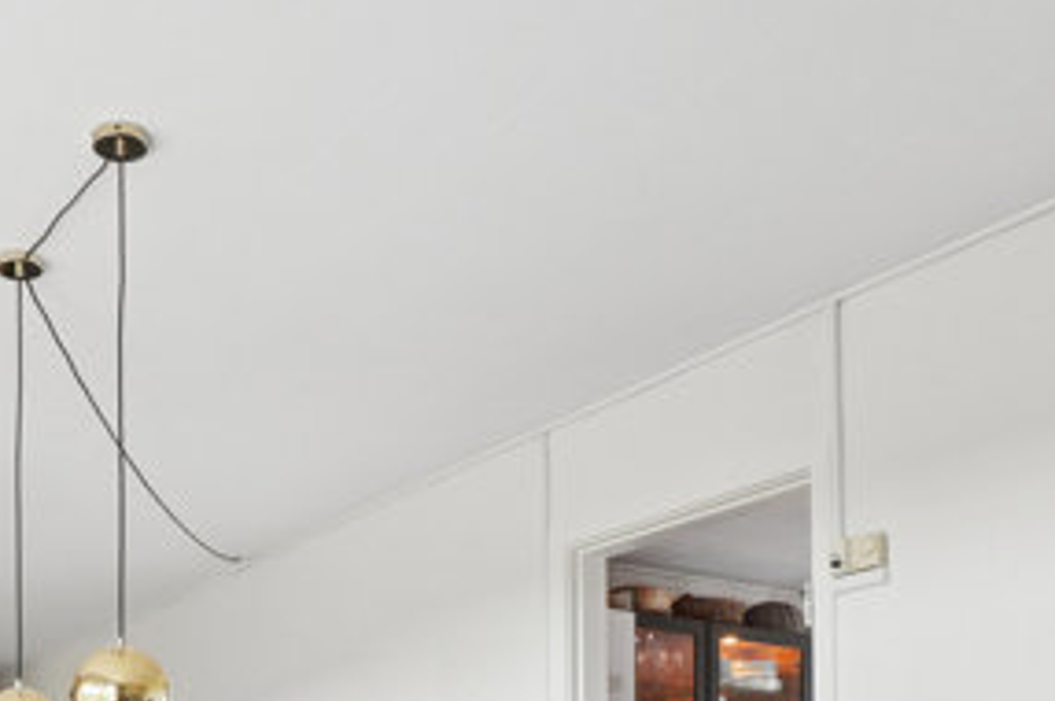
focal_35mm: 42
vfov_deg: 27.7
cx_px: 310
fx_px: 1229
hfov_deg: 45.4
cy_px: 854
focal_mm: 10
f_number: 8
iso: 200
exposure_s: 1/25
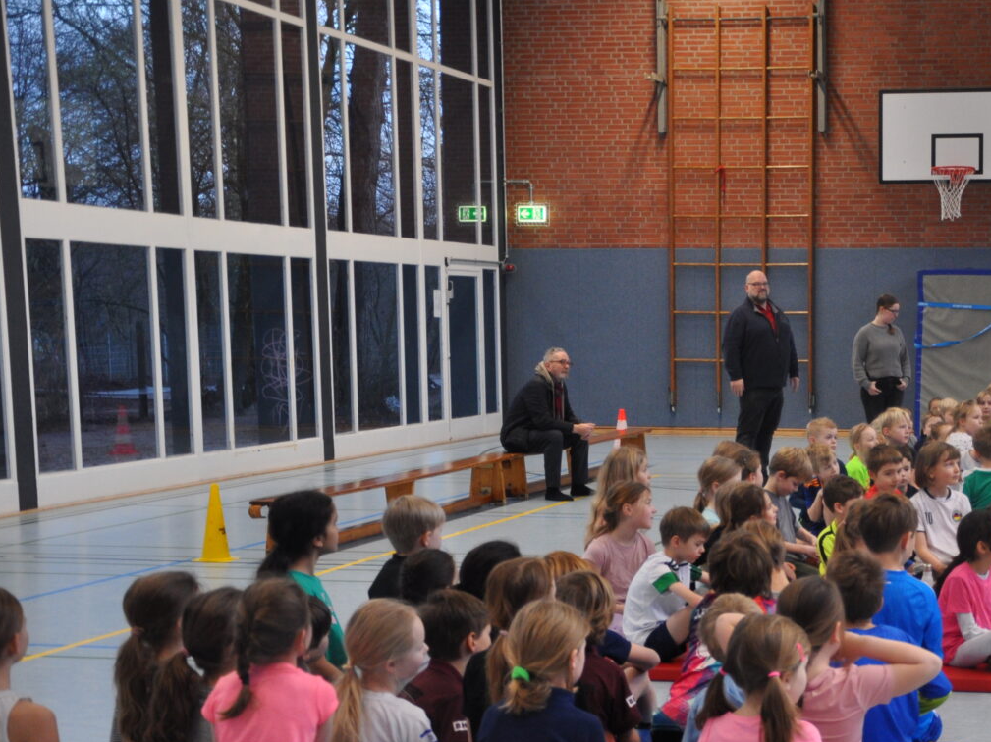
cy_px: 562
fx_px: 2061
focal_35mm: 72
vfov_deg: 20.3
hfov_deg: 26.2
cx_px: 879
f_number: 4
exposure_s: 1/60
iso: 560
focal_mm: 28
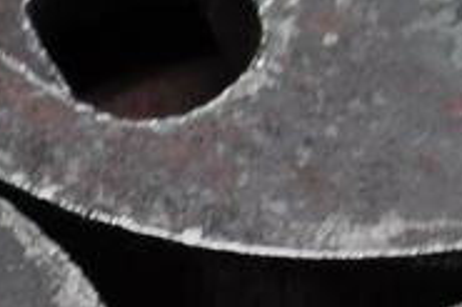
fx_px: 11152
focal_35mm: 870
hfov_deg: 2.4
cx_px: 1119
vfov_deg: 1.6
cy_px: 462
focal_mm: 105
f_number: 5.6
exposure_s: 1/6
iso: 800
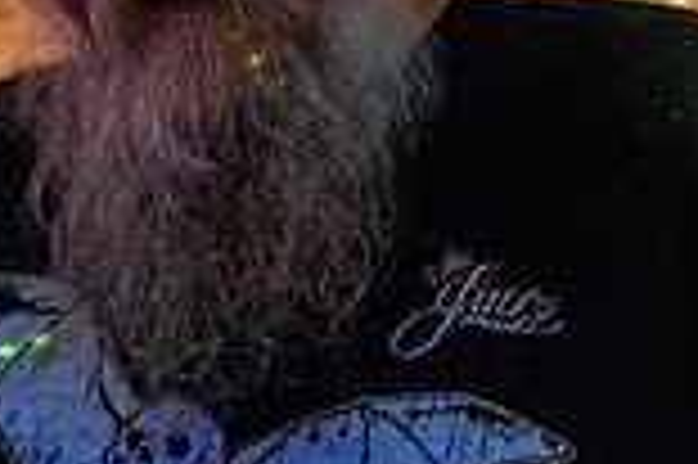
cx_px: -118
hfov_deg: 17.5
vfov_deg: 12.2
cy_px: 92
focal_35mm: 112
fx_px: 2169
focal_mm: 24
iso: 3200
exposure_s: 1/200
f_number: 2.8
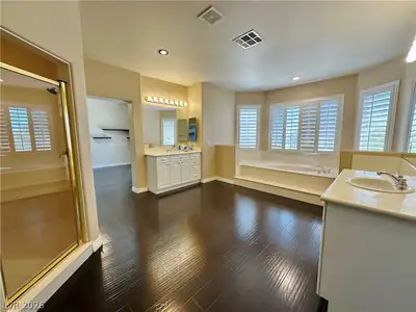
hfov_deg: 102.1
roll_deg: +0.5
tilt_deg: -6.8
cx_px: 208
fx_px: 168
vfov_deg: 85.7
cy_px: 156
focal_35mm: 14
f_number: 2.2
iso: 80
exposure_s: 1/120
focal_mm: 2.22
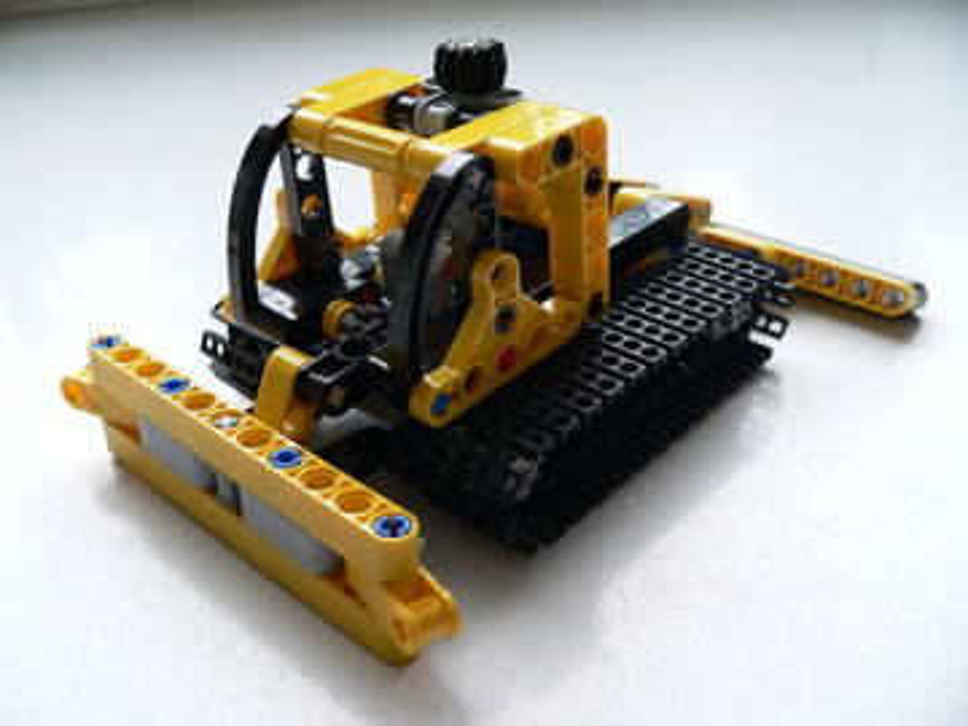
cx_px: 484
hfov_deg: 51.4
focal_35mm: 36
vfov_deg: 39.7
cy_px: 363
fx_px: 1007
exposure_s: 1/20
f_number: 2.8
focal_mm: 6
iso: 200
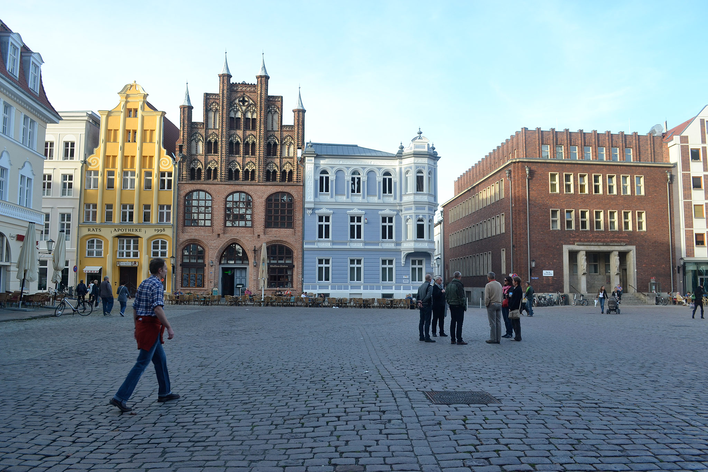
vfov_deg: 47.9
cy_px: 236
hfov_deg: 67.4
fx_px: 531
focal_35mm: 27
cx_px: 354
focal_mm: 18
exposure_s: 1/100
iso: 200
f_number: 8
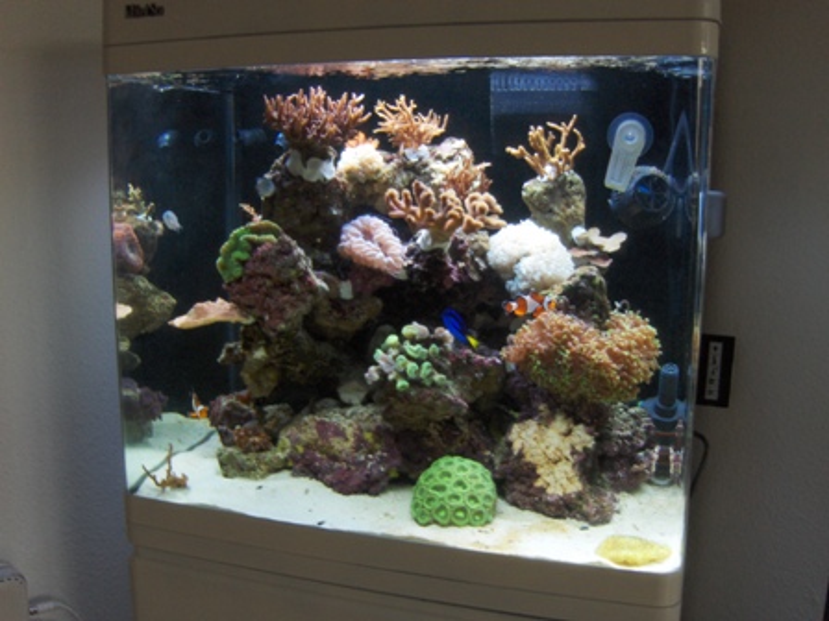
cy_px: 310
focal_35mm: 35
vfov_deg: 40.7
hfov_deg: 52.6
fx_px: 838
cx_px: 414
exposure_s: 1/26.8
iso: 200
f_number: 2.8
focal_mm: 7.5
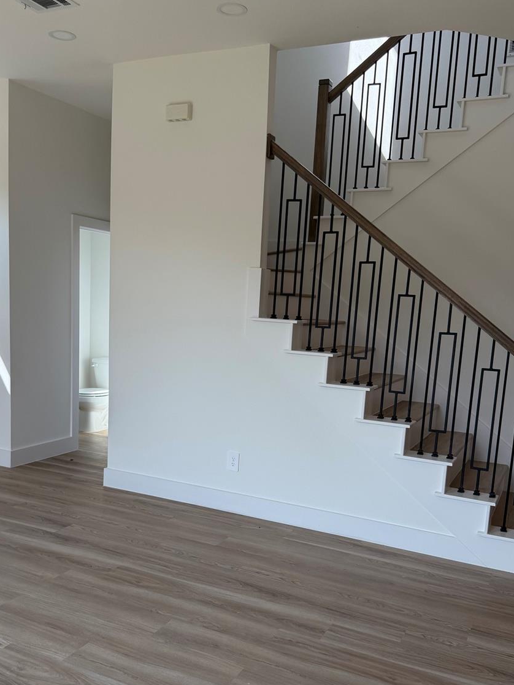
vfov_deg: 55.0
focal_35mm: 33
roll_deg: -2.8
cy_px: 407
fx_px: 653
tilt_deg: -9.0
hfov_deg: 42.9
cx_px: 231
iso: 100
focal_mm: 6.76
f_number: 1.78
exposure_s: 1/665
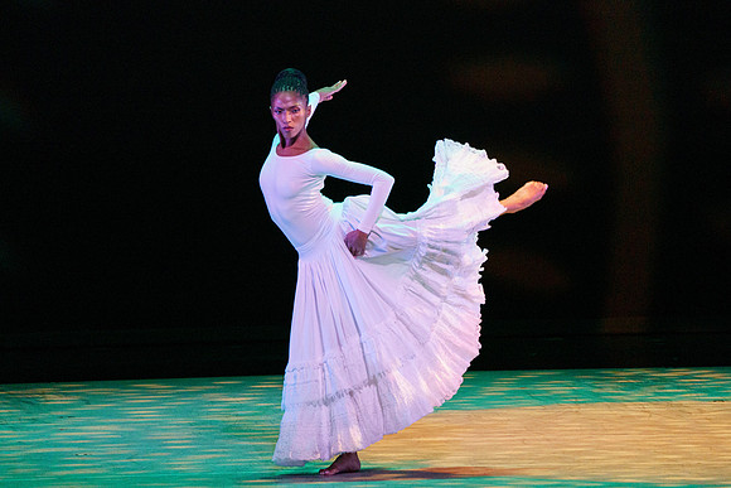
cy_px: 252
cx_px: 368
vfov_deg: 3.2
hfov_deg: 4.8
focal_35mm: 430
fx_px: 8731
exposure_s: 1/400
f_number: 6.3
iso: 5000
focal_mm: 400
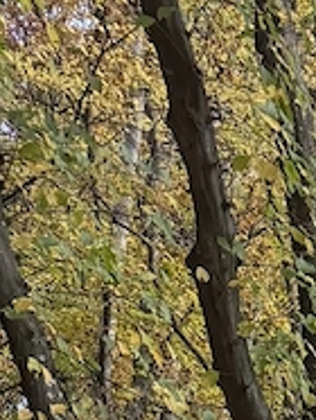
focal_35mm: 172
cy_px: 1486
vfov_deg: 8.4
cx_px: 862
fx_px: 2089
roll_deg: +1.7
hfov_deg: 7.8
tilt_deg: +8.2
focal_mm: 6.76
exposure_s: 1/660
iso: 100
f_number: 1.78
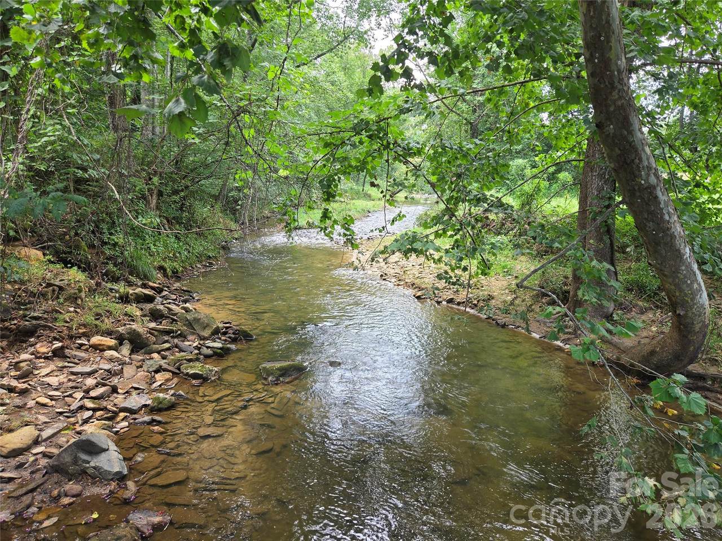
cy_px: 270
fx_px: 480
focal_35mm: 23
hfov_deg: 73.9
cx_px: 361
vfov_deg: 58.9
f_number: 1.8
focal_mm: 5.4
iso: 50
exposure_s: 1/180
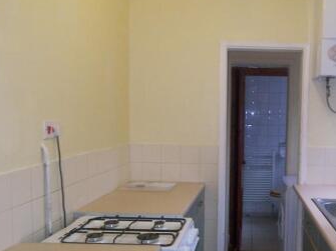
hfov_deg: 45.3
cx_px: 249
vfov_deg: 35.9
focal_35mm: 40
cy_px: 142
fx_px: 388
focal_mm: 3.8
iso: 125
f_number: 2.8
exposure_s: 1/30
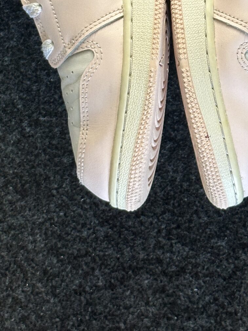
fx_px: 1166
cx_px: 163
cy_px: -36
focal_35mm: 122
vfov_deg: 15.7
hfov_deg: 12.1
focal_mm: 6.86
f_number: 1.78
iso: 160
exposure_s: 1/50
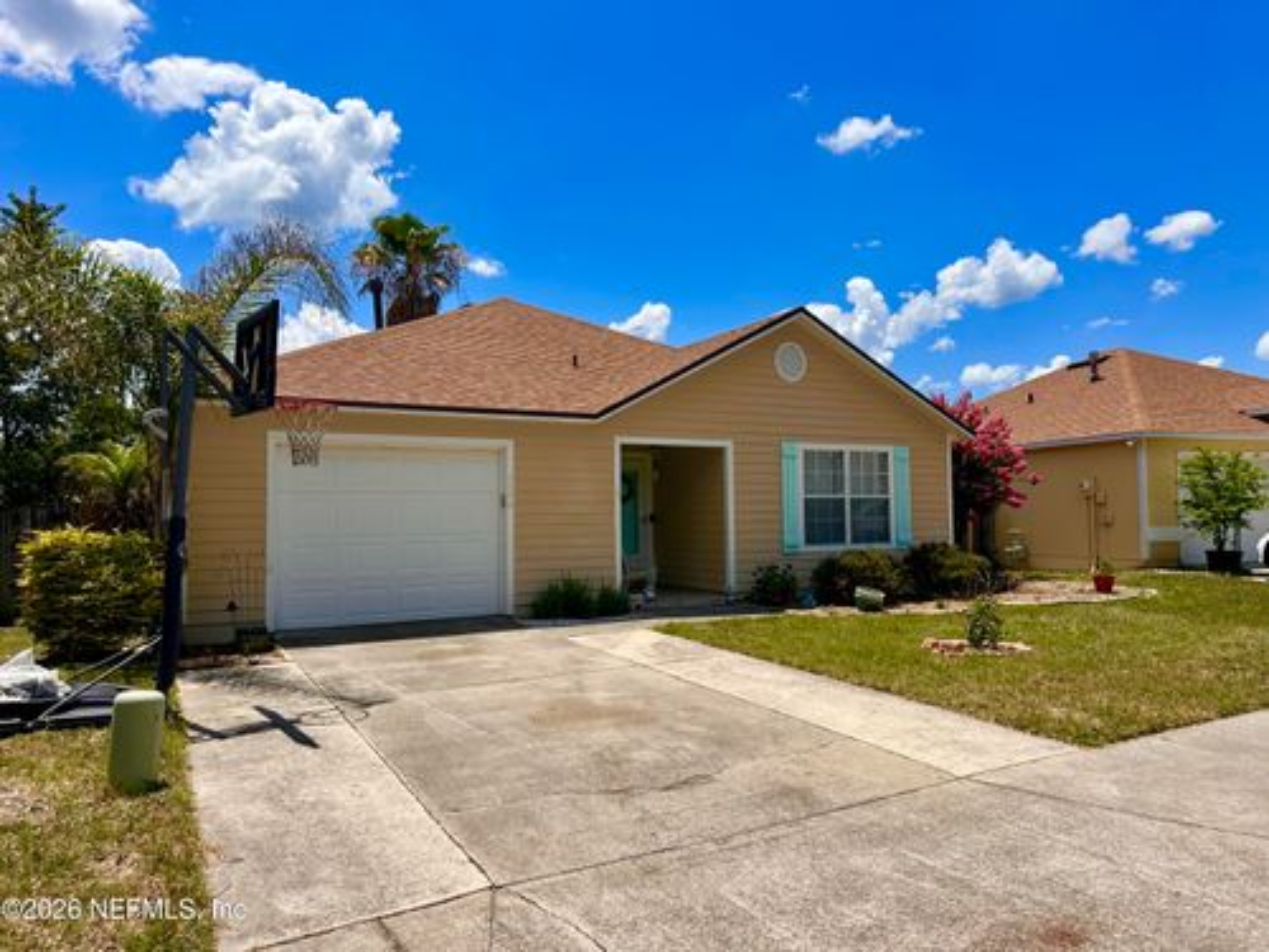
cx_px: 634
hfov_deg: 71.6
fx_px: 880
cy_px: 476
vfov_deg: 56.8
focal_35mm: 24
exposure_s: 1/6623
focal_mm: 6.86
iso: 80
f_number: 1.78
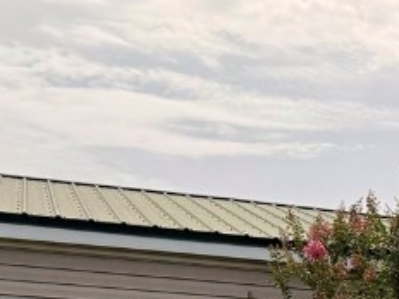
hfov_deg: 16.5
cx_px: 641
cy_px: 486
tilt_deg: -1.0
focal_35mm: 106
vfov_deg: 13.0
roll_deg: -0.1
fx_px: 1222
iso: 100
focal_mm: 6.76
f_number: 1.78
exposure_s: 1/10309
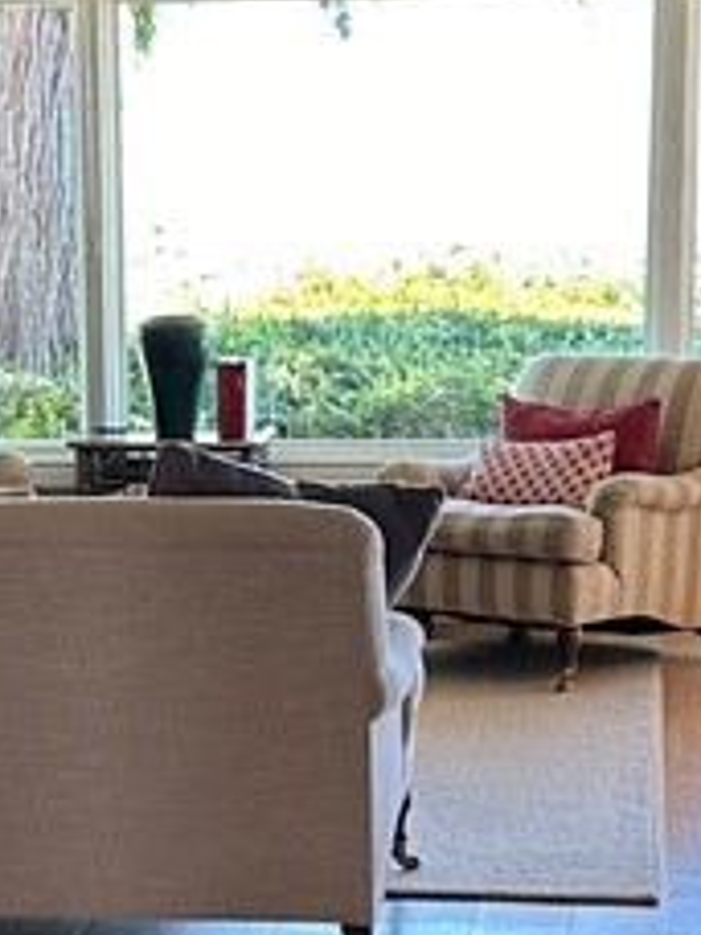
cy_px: 701
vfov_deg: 18.1
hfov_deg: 13.7
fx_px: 2916
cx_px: 221
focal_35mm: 108
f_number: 1.78
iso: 125
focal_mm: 6.86
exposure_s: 1/121
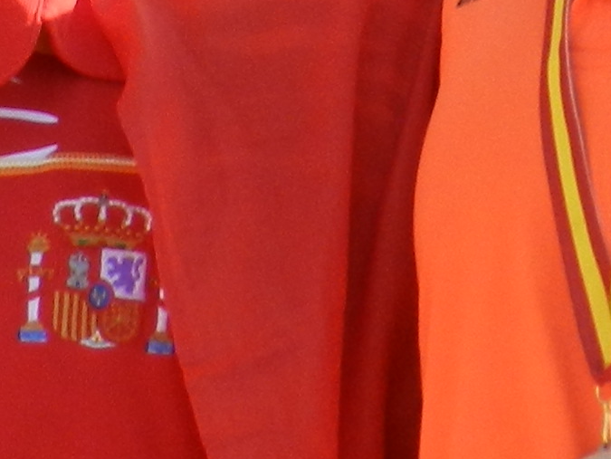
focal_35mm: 681
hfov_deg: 2.9
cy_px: -282
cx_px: -130
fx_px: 12027
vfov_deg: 2.2
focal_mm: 20.5
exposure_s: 1/320
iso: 160
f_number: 4.8
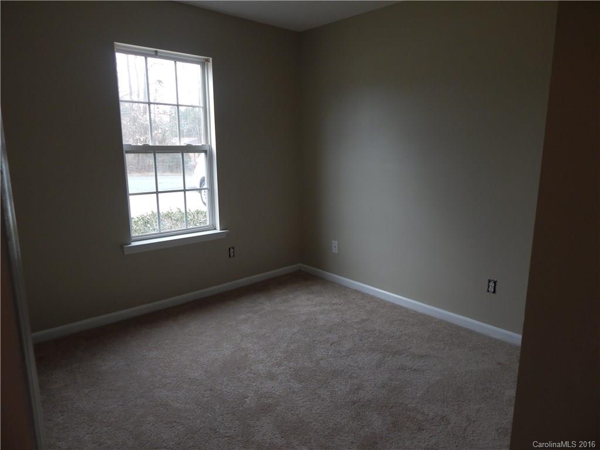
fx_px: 399
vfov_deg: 58.9
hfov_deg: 73.9
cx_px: 300
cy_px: 225
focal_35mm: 23
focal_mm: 4
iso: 125
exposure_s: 1/80
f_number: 3
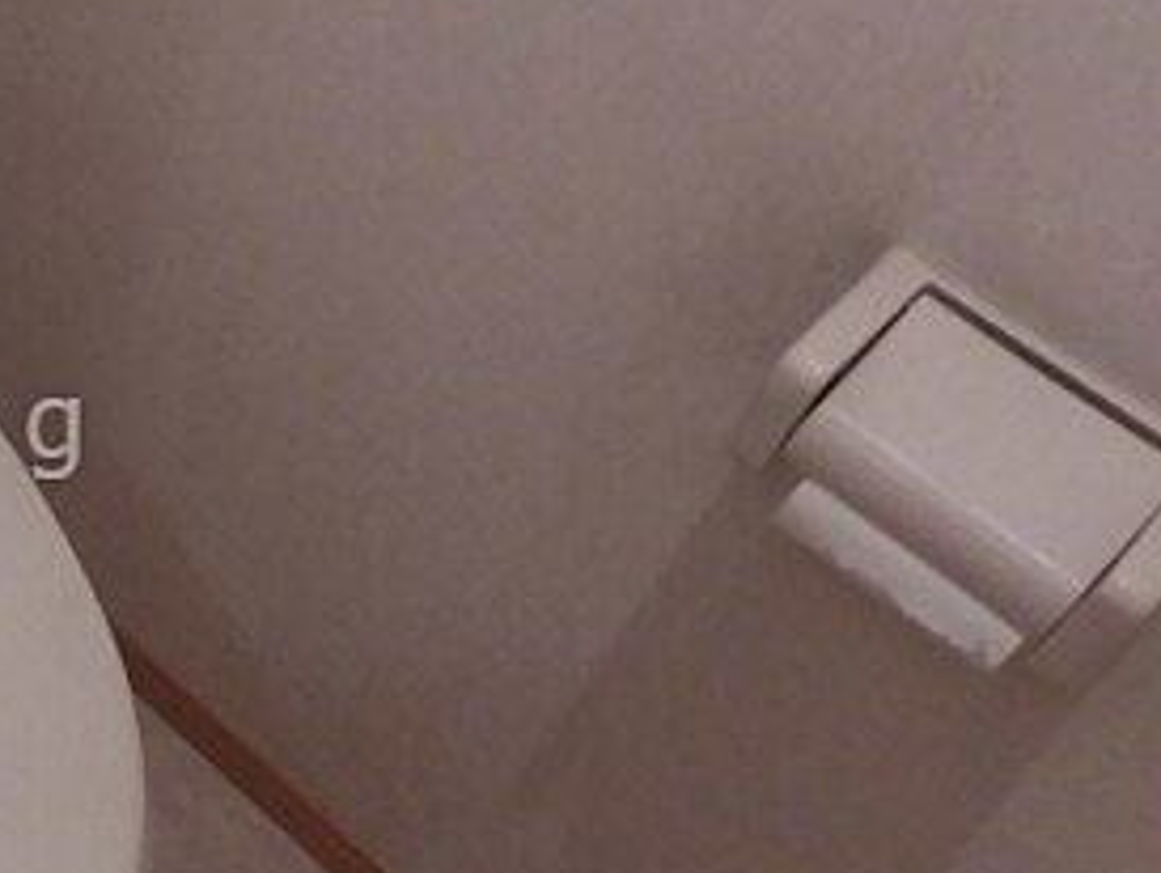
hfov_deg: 30.0
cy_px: 428
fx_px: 1880
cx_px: -186
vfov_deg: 26.1
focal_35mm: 56
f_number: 3.1
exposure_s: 1/30
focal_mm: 4.3
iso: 320
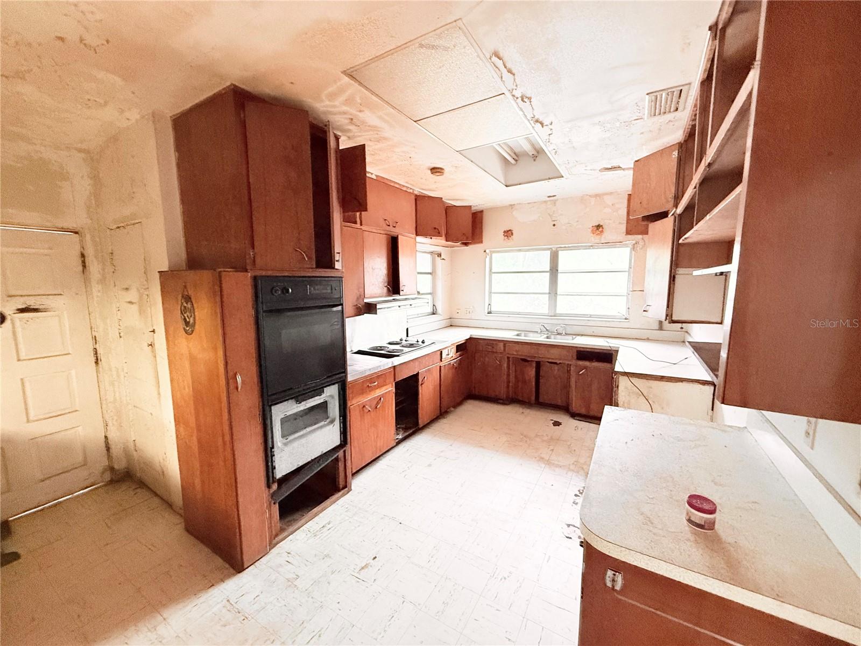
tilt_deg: -7.2
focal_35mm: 14
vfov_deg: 85.7
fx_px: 348
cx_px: 430
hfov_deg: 102.1
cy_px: 323
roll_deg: +0.1
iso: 500
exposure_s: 1/60
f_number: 2.2
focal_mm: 2.22
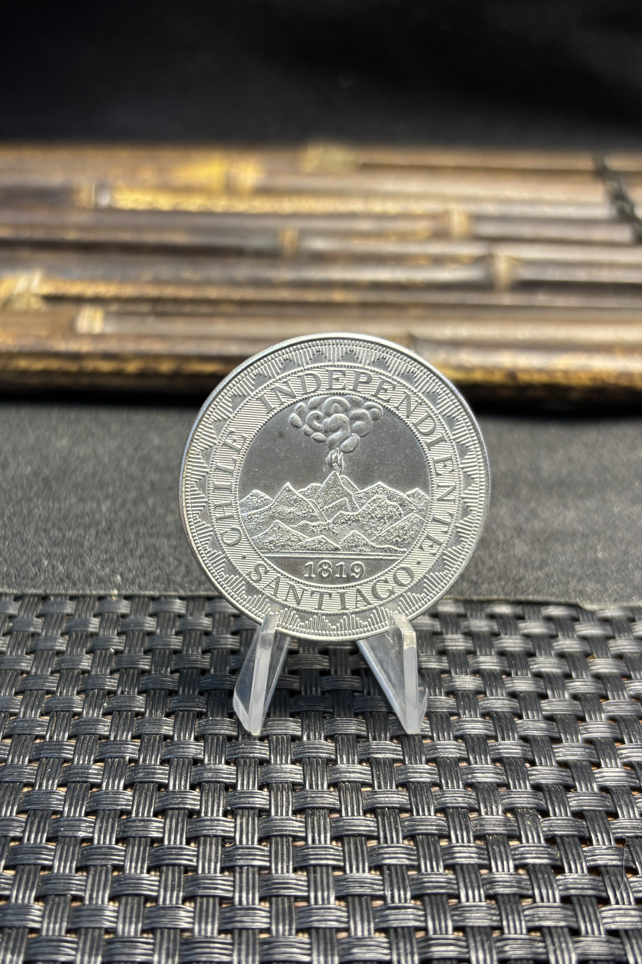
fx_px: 749
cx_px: 336
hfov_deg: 46.4
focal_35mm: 28
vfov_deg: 65.5
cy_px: 491
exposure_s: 1/50
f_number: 1.6
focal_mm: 5.96
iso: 100
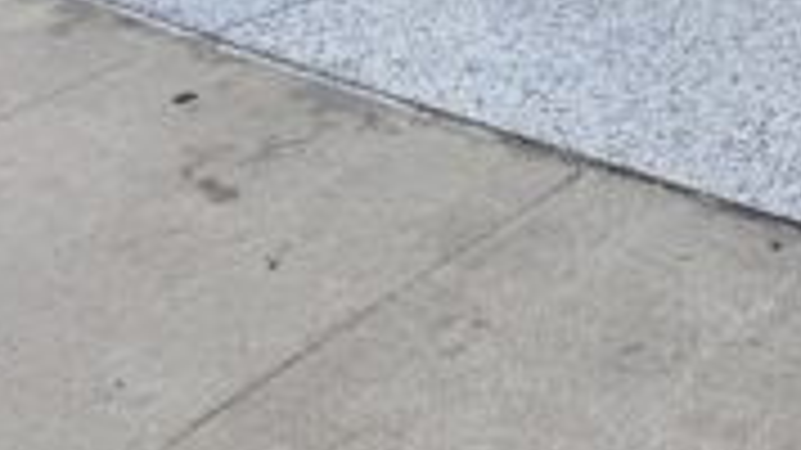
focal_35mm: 88
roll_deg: +0.1
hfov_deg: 19.9
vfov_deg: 12.5
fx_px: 1868
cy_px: -374
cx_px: 1296
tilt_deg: -15.1
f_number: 1.78
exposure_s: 1/912
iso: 80
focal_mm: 6.76
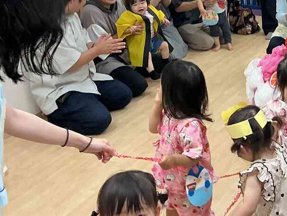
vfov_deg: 20.2
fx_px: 589
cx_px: 274
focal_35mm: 71
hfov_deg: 26.2
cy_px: 8
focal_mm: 3
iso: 40
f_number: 1.8
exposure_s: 1/60
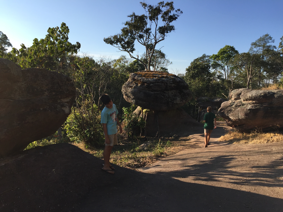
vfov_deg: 48.2
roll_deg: -4.0
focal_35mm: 29
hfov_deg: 61.7
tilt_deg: -5.7
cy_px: 106
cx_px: 142
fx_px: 237
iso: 32
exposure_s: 1/1364
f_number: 2.2
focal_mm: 4.15
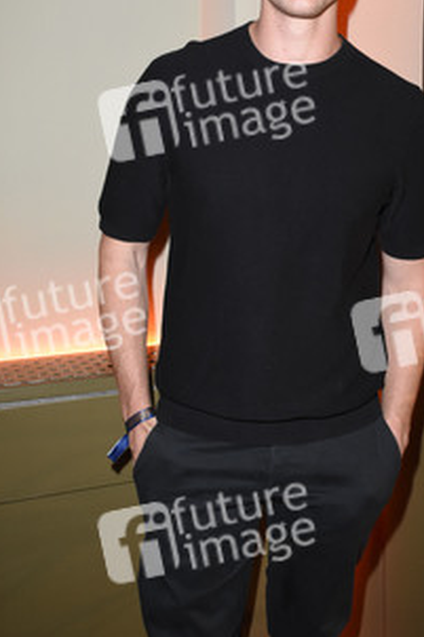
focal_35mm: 54
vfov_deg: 36.8
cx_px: 268
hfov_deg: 25.1
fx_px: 949
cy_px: 217
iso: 1600
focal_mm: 27
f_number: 6.3
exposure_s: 1/60
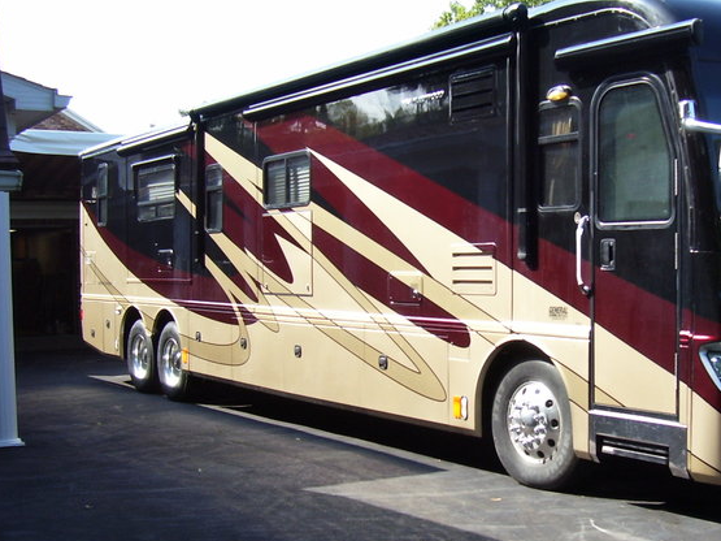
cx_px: 513
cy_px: 295
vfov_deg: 29.6
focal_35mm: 49
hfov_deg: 38.2
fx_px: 1020
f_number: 2.7
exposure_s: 1/500
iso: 80
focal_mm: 5.6
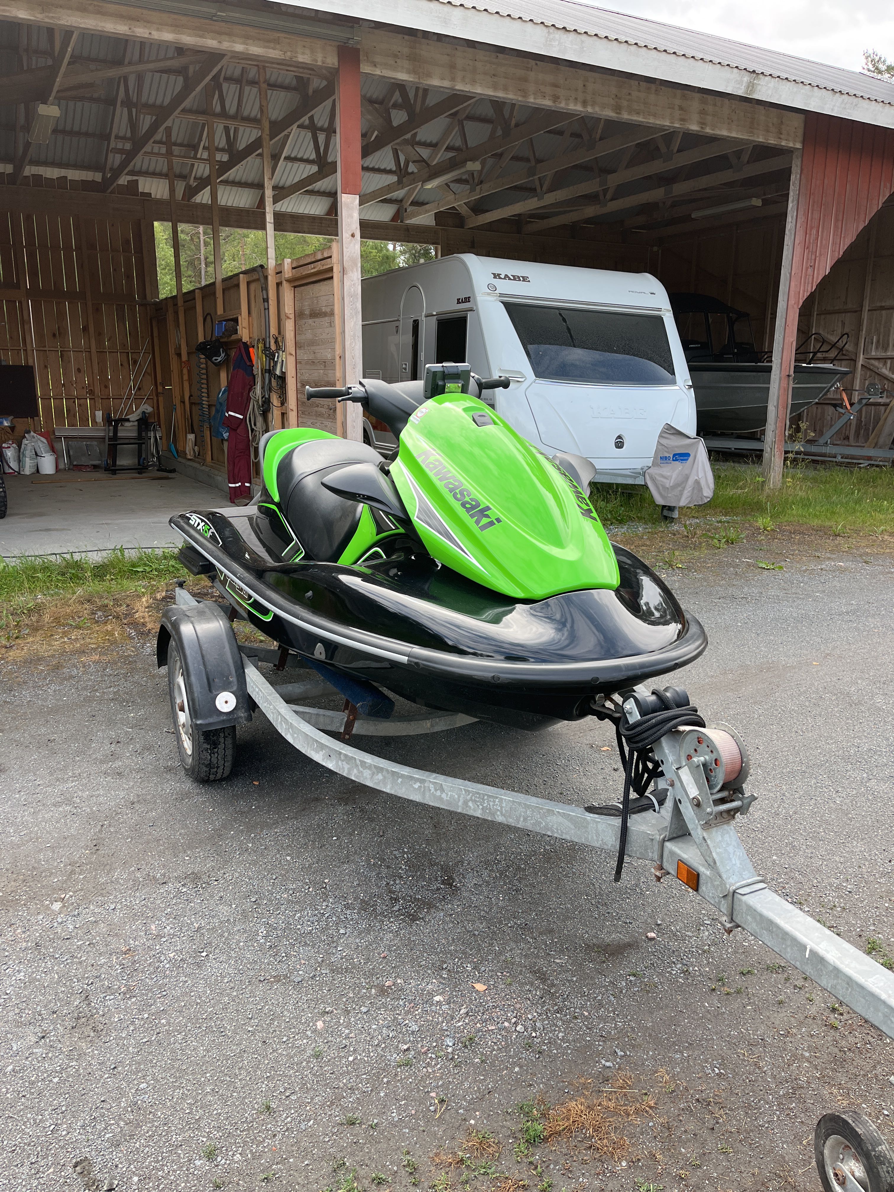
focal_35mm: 26
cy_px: 596
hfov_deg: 53.1
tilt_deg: -12.2
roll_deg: -0.4
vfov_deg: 67.3
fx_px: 895
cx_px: 447
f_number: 1.6
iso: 50
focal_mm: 5.1
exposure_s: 1/657
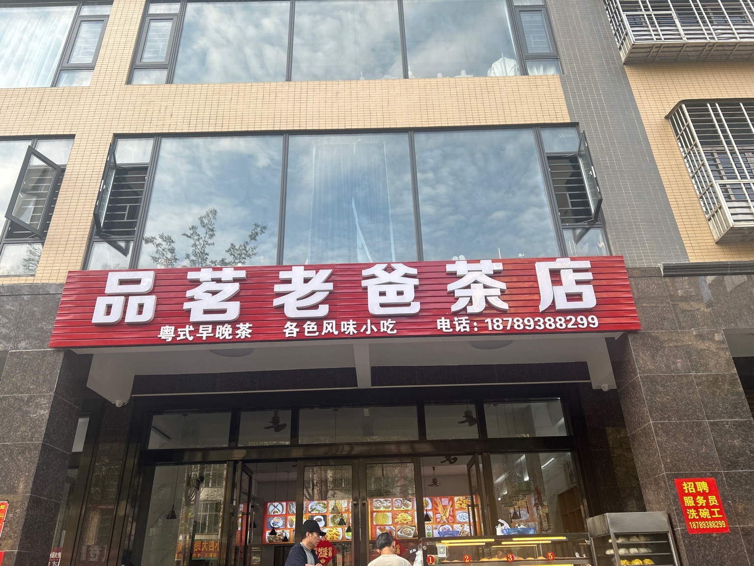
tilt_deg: +27.2
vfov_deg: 53.1
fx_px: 566
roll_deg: +2.9
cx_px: 377
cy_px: 283
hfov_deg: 67.3
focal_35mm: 26
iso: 50
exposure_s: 1/561
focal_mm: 5.7
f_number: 1.5
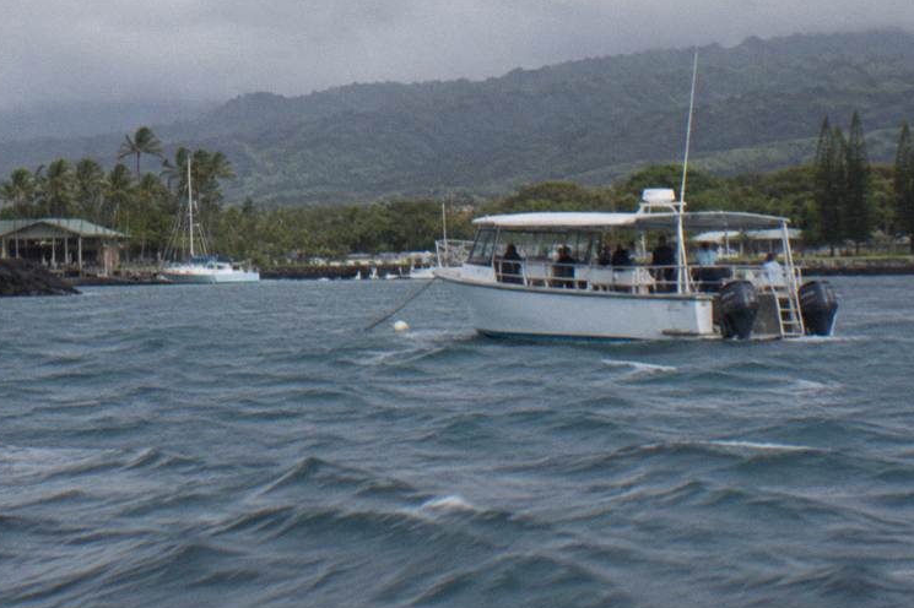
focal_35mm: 47
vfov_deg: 28.5
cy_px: 227
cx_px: 420
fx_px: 1193
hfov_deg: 41.9
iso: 320
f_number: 5
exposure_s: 1/2000
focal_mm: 35
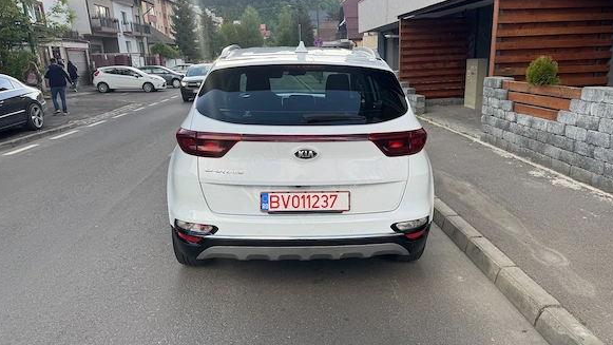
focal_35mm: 27
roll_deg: +2.6
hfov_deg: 69.9
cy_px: 194
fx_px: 439
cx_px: 310
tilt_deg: -16.5
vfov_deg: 42.8
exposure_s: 1/782
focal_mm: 6.76
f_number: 1.78
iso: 80
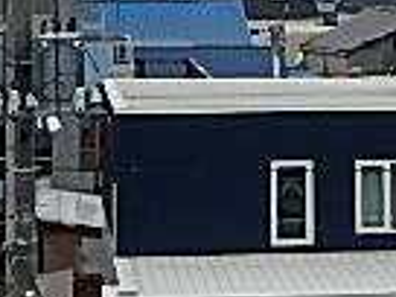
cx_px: 166
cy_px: -102
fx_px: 1133
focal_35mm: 99
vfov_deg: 14.3
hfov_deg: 19.8
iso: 125
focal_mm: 3.7
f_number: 6
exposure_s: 1/500
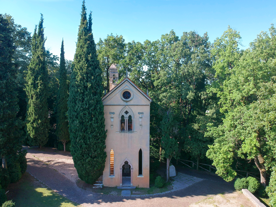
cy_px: 104
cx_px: 138
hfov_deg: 69.4
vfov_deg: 54.9
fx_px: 199
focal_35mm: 25
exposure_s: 1/400
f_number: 2.6
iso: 100
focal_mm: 4.49
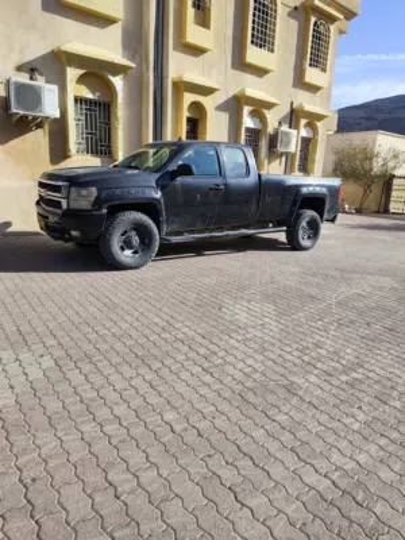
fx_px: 359
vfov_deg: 73.9
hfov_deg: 58.9
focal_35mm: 23
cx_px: 202
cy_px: 270
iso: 50
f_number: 1.65
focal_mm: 6.19
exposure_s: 1/753
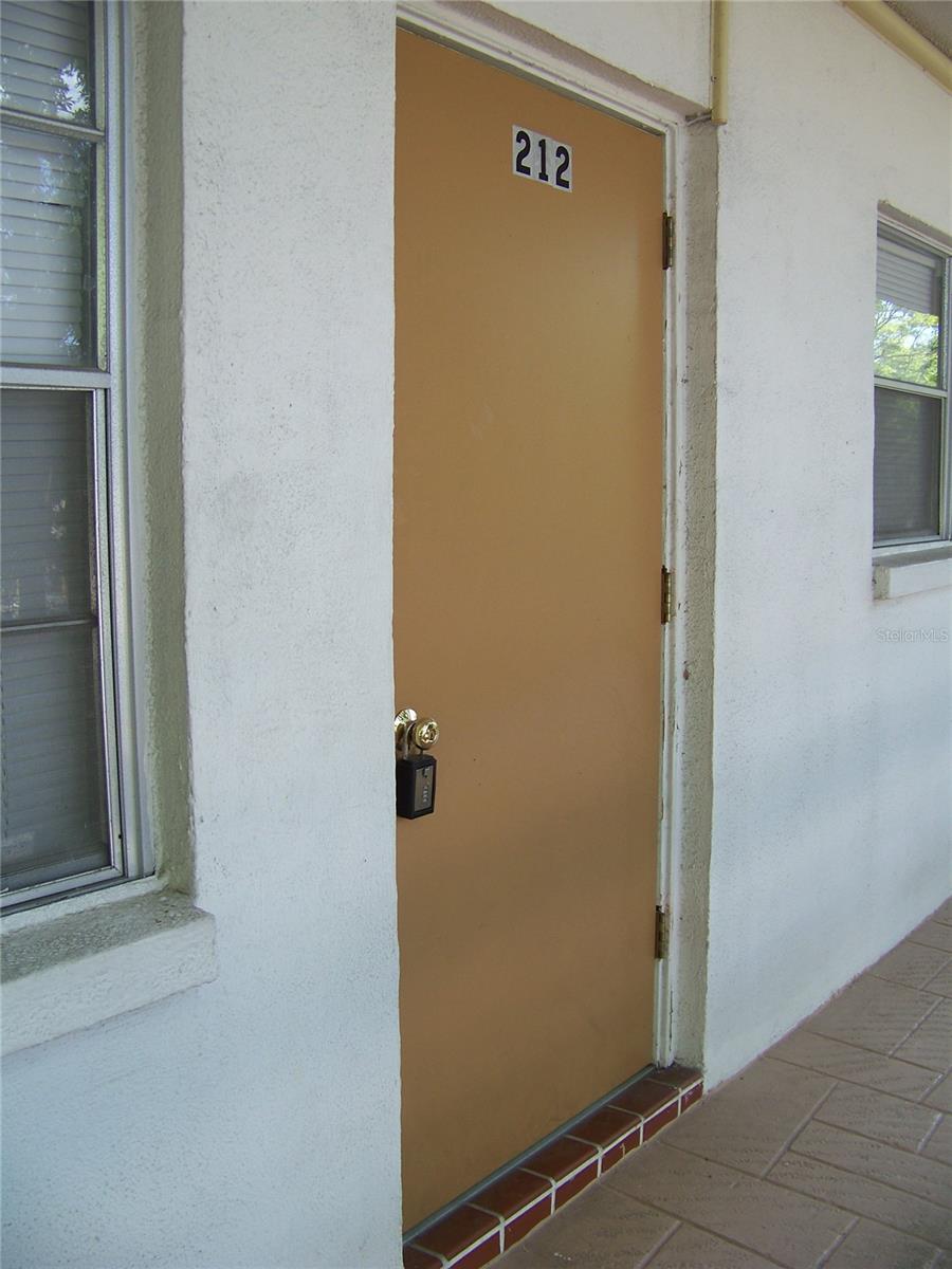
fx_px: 1320
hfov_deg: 39.7
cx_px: 476
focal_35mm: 36
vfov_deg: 51.4
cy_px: 634
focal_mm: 5.85
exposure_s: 1/100
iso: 64
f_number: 2.8
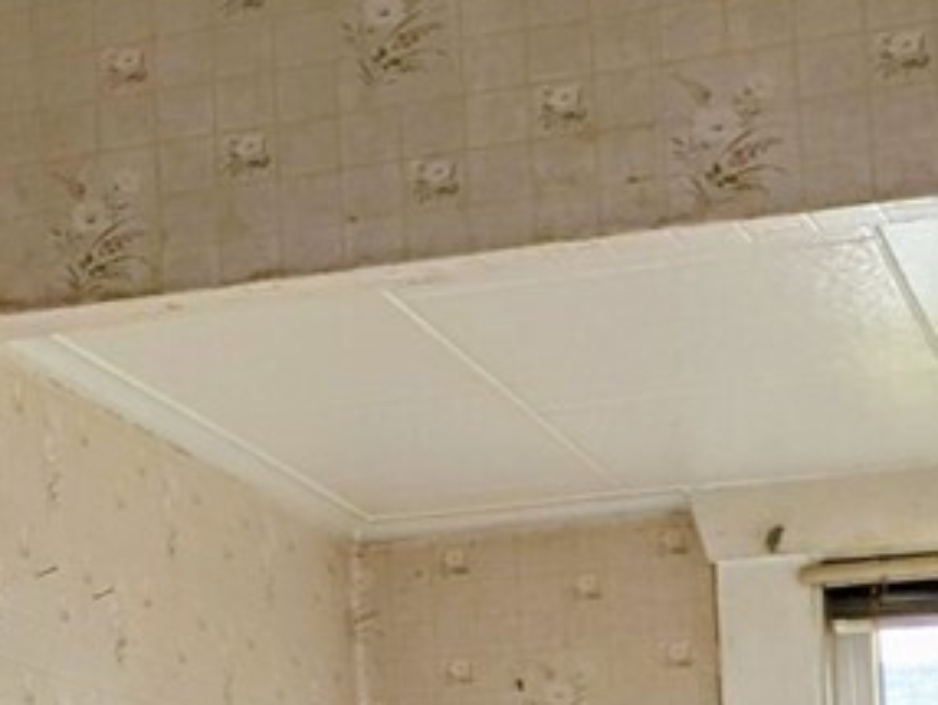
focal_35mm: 134
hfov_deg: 11.4
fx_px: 3634
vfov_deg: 10.9
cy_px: 821
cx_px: -1515
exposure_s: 1/62
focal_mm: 6.81
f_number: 1.85
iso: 91
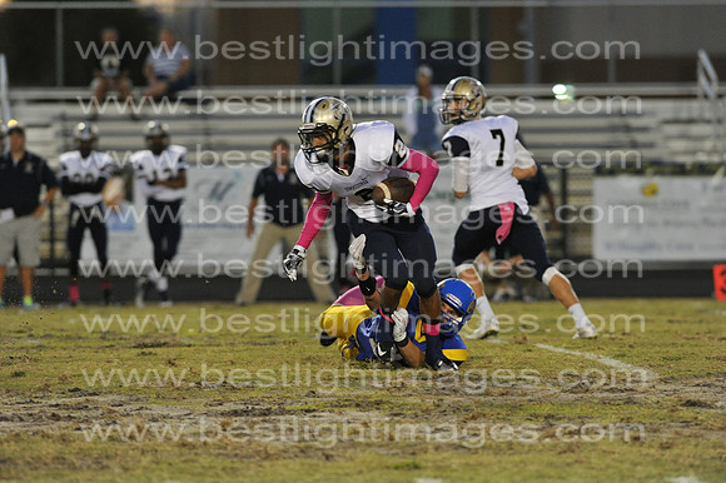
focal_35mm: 300
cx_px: 363
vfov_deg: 4.6
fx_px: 6046
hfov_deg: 6.9
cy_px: 242
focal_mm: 300
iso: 5000
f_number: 4.5
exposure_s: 1/500
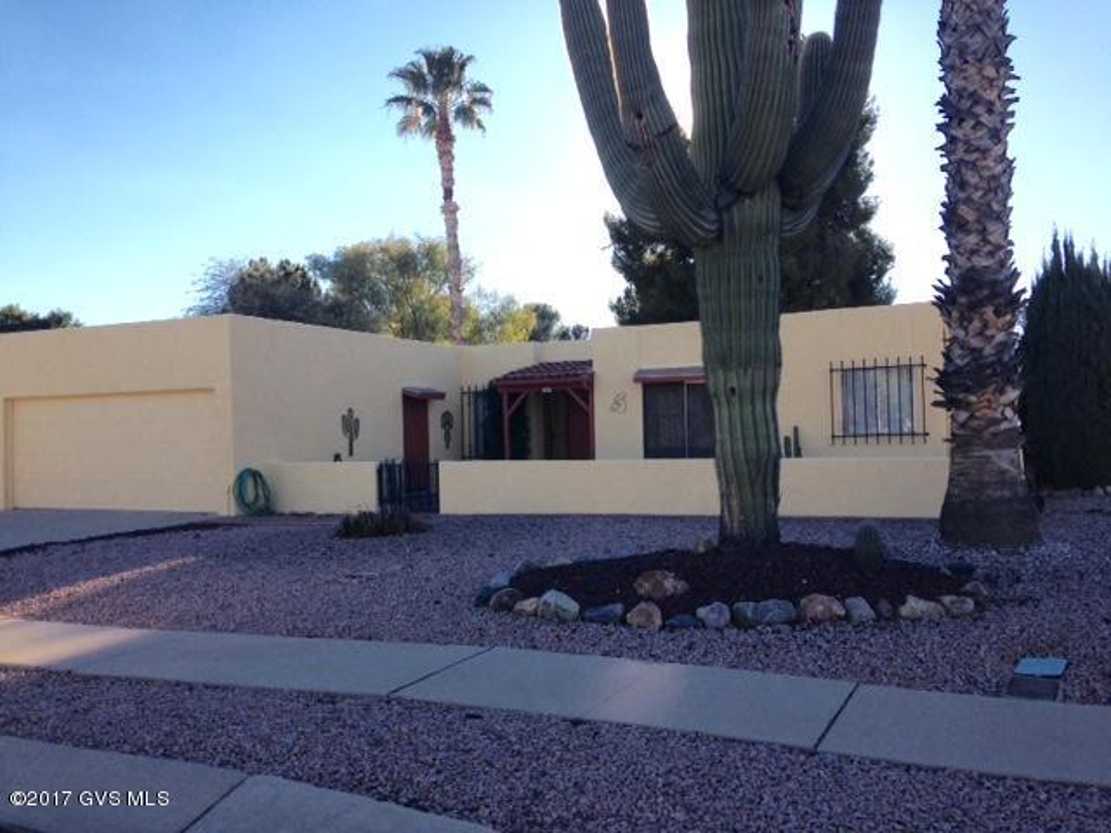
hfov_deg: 55.4
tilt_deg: +1.7
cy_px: 416
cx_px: 556
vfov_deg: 42.9
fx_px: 1059
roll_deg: +2.1
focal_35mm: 33
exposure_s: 1/1043
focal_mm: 4.12
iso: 50
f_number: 2.4
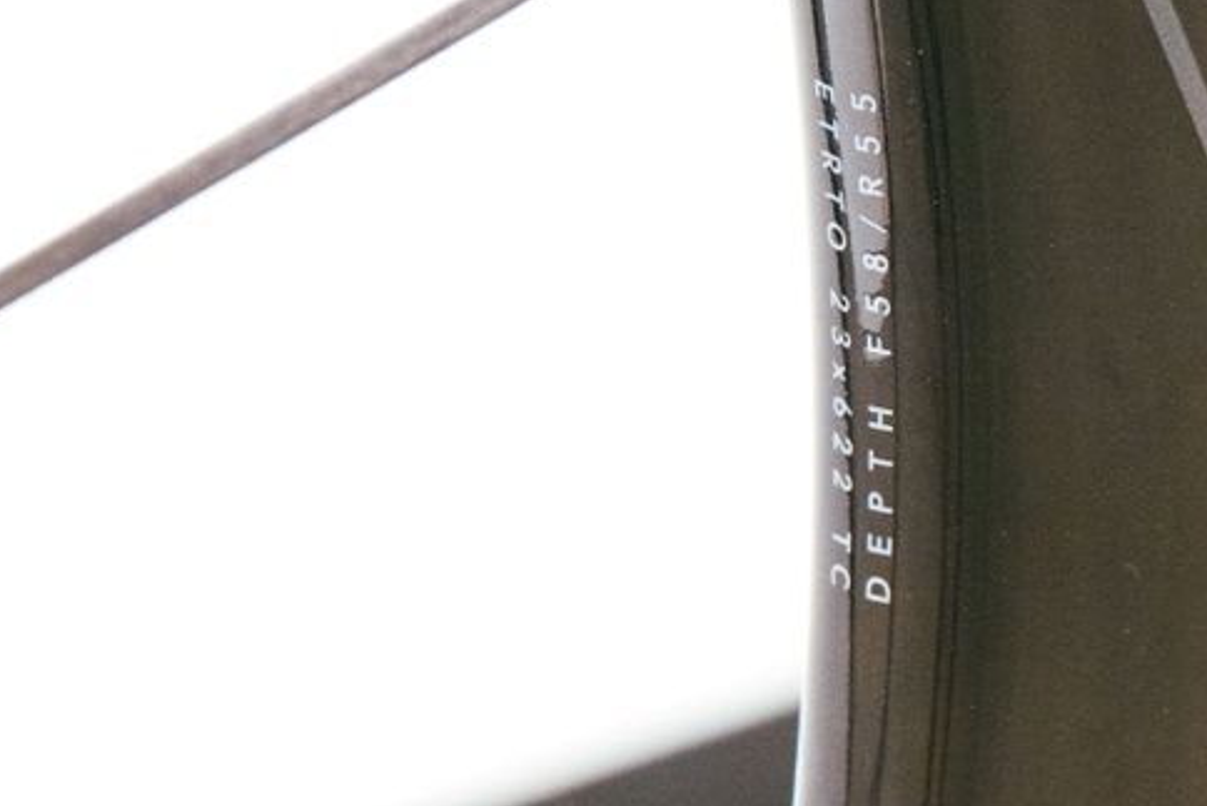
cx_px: 850
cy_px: 333
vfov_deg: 7.4
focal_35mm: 185
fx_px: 6204
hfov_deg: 11.1
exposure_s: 1/125
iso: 4000
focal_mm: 70
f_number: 7.1
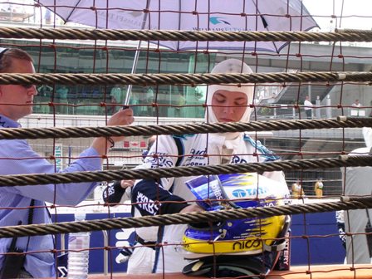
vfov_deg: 12.9
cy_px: 140
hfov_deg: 17.1
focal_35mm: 115
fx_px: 1236
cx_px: 186
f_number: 4.9
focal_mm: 17.4
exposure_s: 1/181
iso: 100
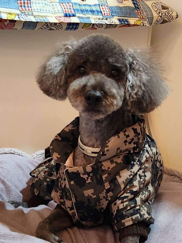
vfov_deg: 73.9
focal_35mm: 23
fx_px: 161
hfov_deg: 58.9
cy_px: 122
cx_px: 91
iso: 200
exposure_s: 1/120
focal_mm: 5.4
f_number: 1.8
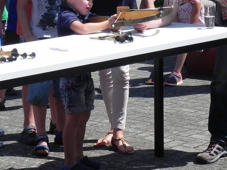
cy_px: 13
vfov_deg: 9.5
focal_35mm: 155
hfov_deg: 12.7
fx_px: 1017
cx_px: 55
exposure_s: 1/467
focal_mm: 13.4
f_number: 7.1
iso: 160
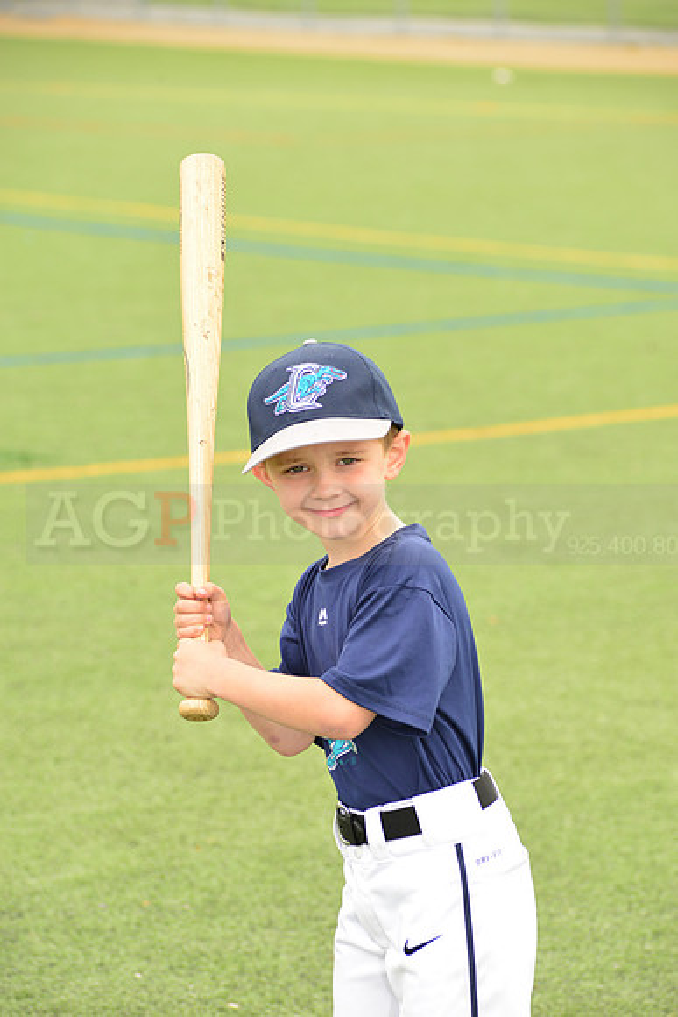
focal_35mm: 160
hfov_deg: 8.6
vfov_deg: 12.8
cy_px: 508
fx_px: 4517
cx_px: 339
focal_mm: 160
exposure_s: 1/200
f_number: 8
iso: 250
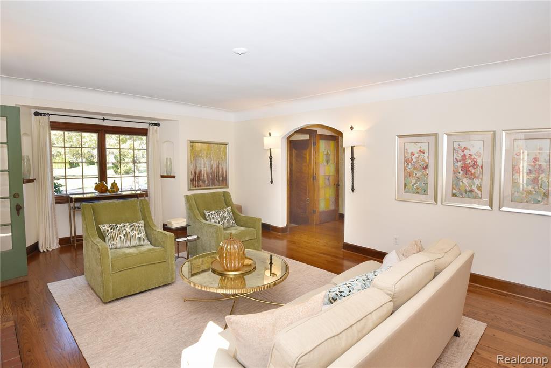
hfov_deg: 93.3
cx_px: 276
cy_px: 184
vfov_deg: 70.5
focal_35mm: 17
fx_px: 260
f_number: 9
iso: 800
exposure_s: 1/60
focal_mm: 17
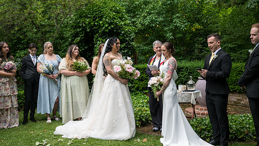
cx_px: 129
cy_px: 63
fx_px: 275
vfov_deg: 29.7
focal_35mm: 40
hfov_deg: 50.5
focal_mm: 38
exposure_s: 1/400
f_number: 3.5
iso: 320
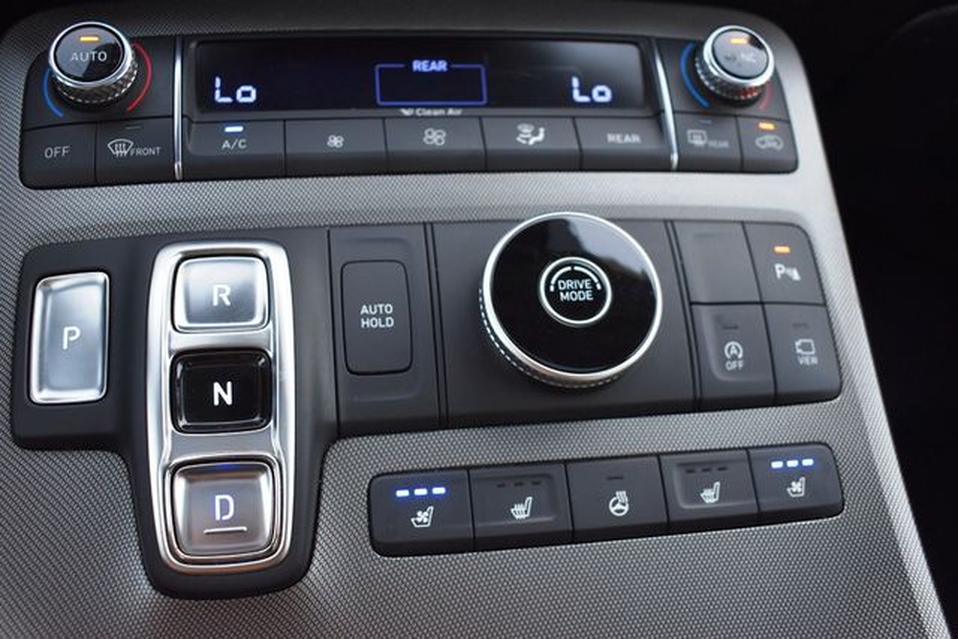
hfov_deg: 53.1
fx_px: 958
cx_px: 479
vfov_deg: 36.9
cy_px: 320
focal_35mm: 36
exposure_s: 1/125
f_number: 4
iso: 900
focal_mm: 24
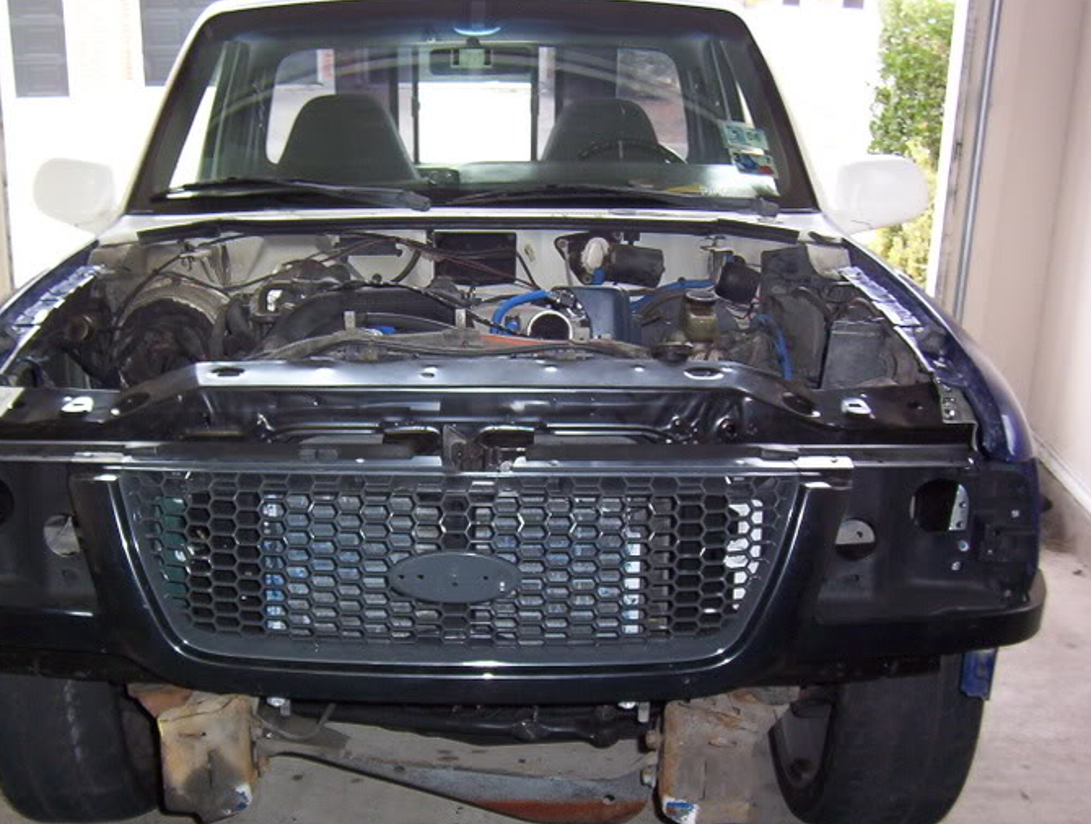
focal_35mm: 43
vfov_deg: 33.7
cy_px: 480
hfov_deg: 43.6
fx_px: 1359
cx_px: 459
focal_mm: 5.54
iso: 140
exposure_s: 1/30
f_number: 2.76
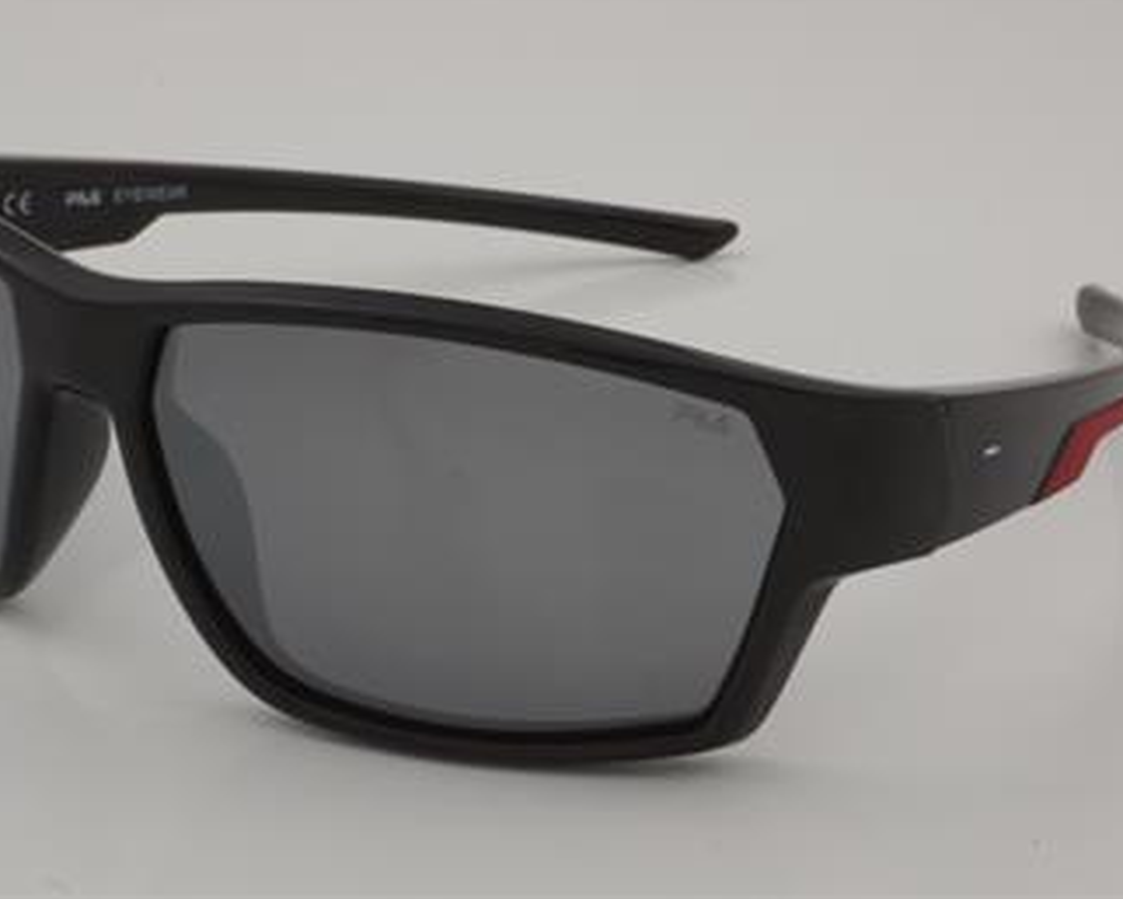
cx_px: 499
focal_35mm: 79
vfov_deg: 19.5
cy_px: 439
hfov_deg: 24.2
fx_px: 2613
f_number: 36
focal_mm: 45
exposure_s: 1/3
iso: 100
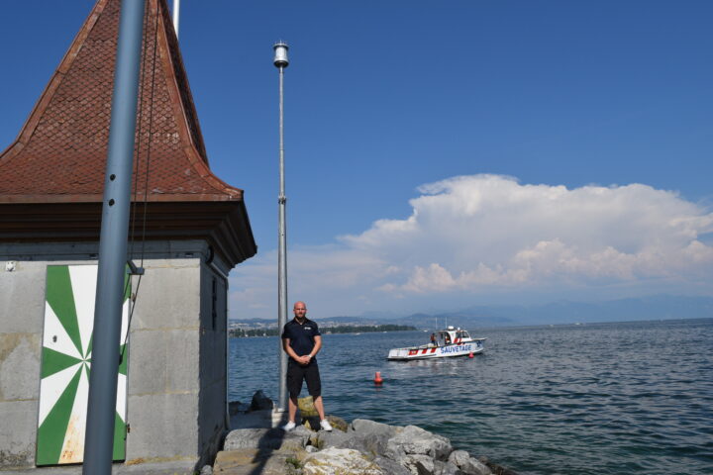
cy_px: 238
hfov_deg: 67.4
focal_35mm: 27
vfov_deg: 47.9
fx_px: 535
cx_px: 356
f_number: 11
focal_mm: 18
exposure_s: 1/500
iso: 200
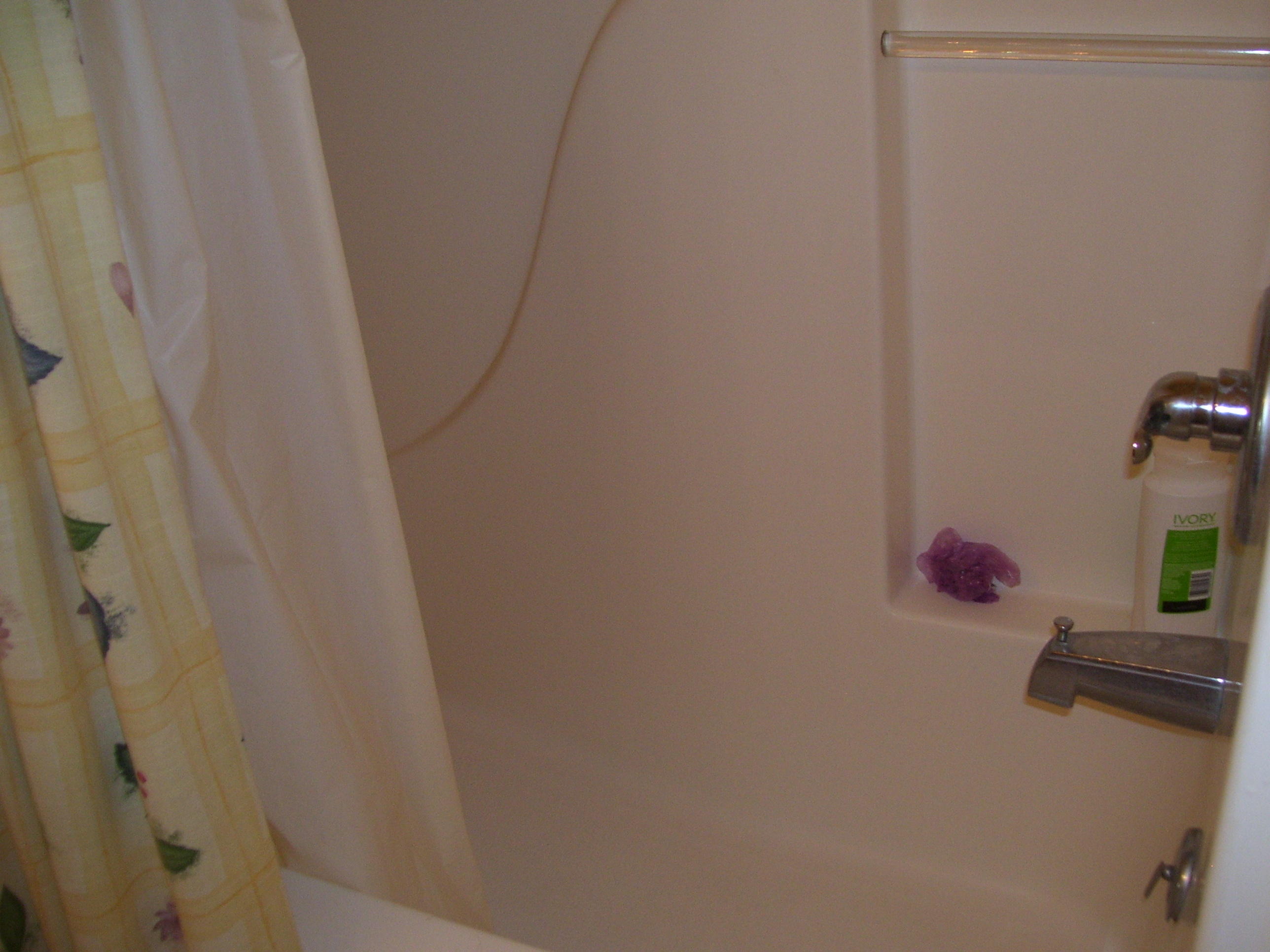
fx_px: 1357
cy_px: 476
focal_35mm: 37
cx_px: 635
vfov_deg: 38.7
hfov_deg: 50.1
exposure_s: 1/60
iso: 125
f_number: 2.7
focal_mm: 6
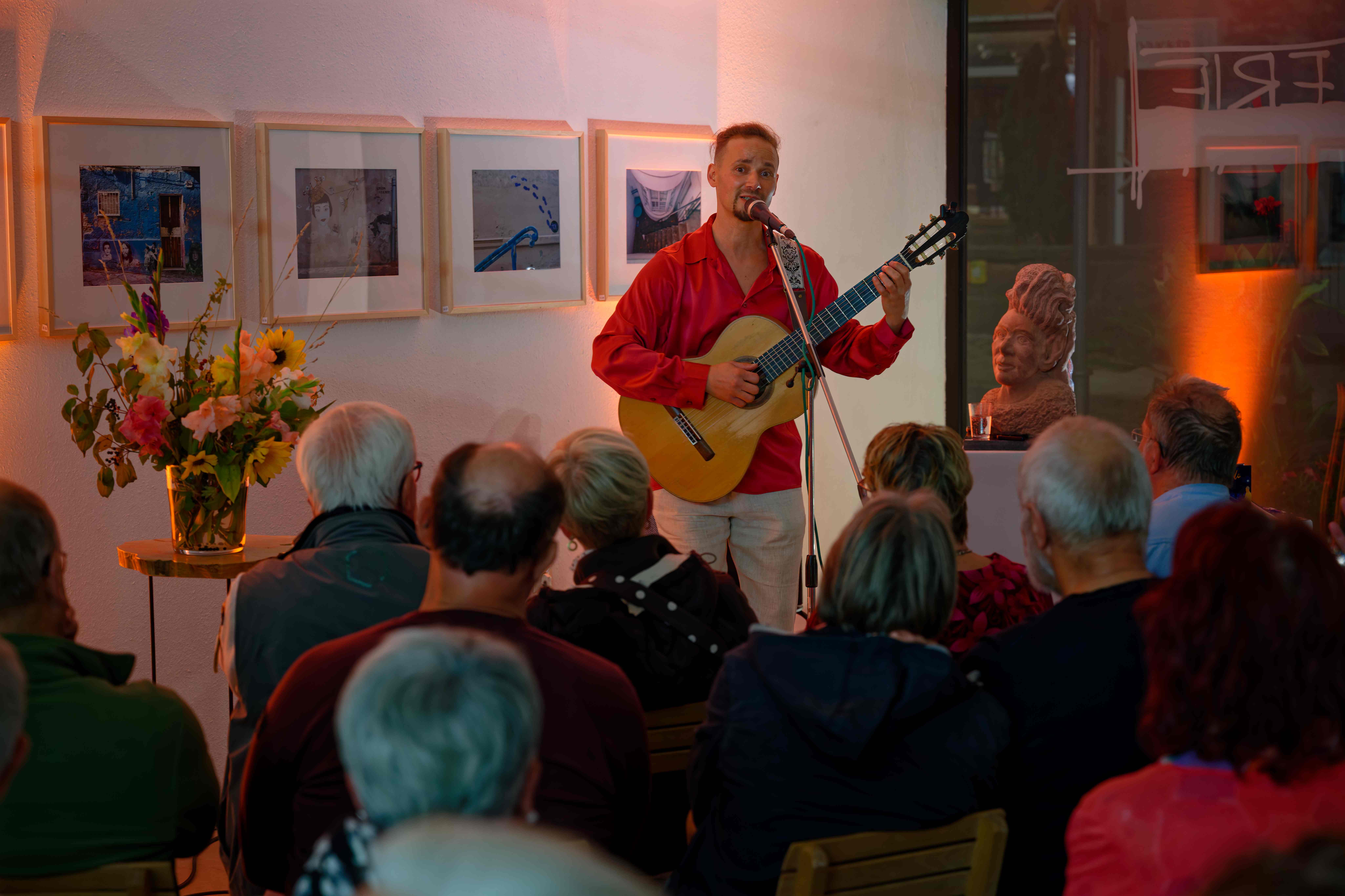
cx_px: 672
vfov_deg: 19.5
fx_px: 2615
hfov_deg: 28.8
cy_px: 448
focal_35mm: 70
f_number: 4
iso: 1600
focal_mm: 70
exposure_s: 1/50
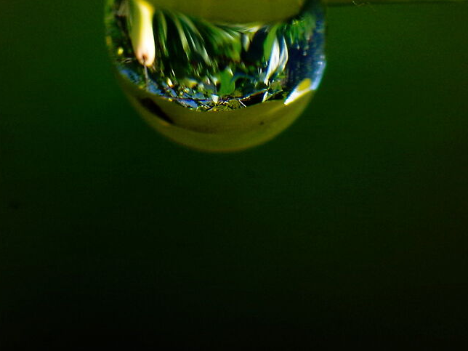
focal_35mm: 483
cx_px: 211
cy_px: 23
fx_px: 6530
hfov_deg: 4.1
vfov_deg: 3.1
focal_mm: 90
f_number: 9
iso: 400
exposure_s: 1/160
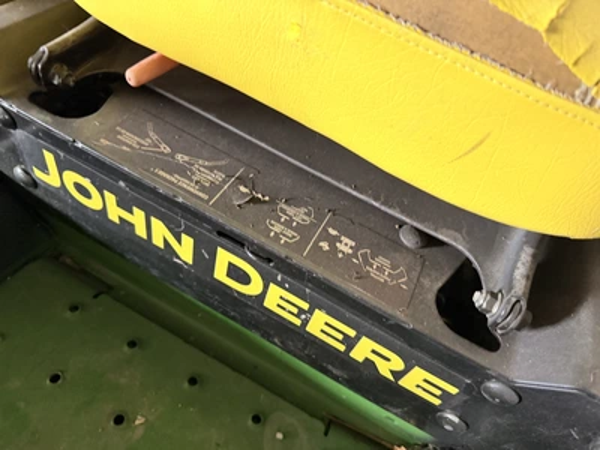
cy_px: 225
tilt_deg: -52.9
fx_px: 416
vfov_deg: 56.8
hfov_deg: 71.6
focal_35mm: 24
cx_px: 300
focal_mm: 6.76
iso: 640
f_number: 1.78
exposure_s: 1/40
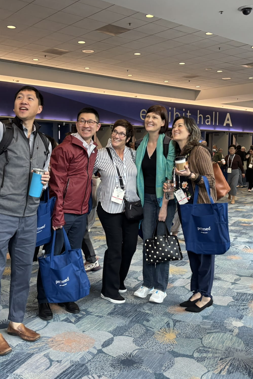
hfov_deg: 35.9
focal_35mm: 37
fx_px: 390
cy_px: 187
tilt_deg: -7.8
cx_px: 114
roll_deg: +0.6
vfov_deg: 51.9
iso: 160
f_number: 1.6
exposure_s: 1/60
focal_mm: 5.96
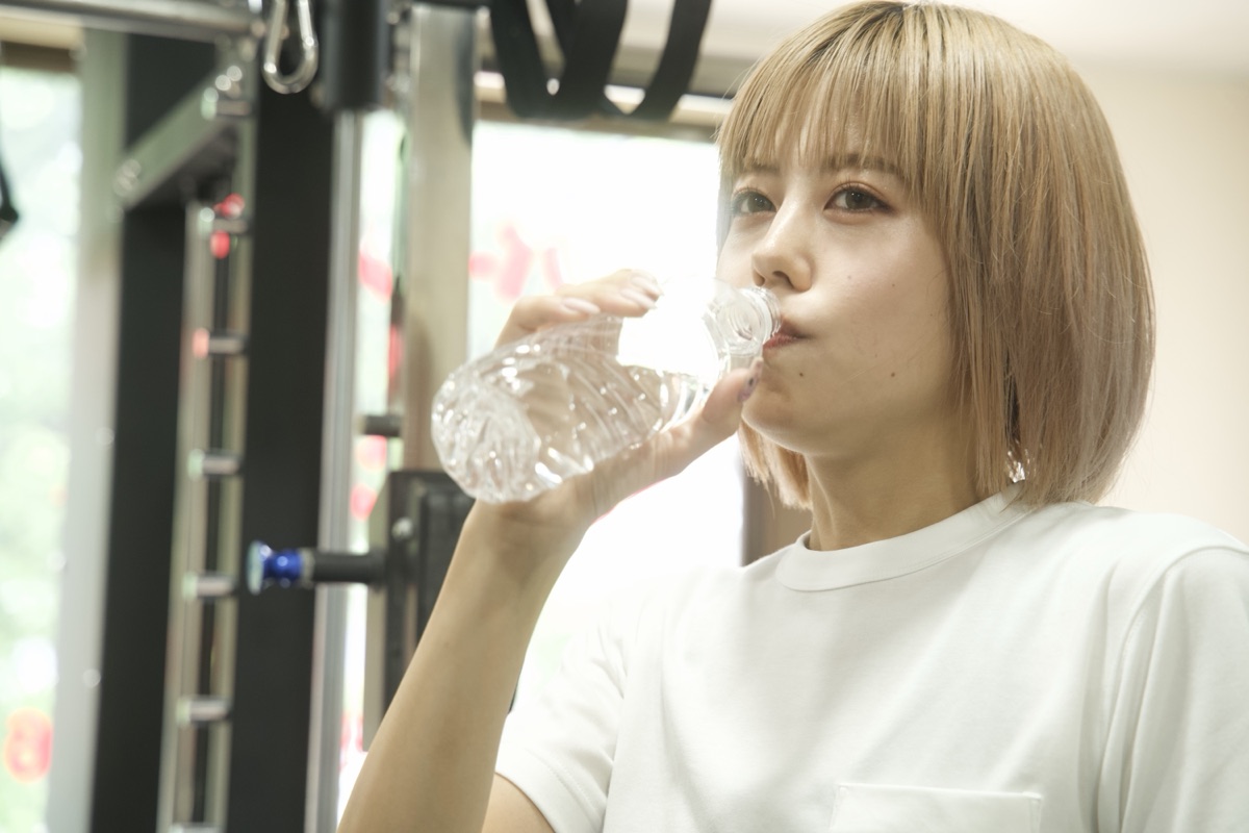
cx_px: 624
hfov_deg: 27.0
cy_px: 416
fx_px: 2602
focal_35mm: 75
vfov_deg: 18.2
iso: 1000
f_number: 4.5
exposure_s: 1/80
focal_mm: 75
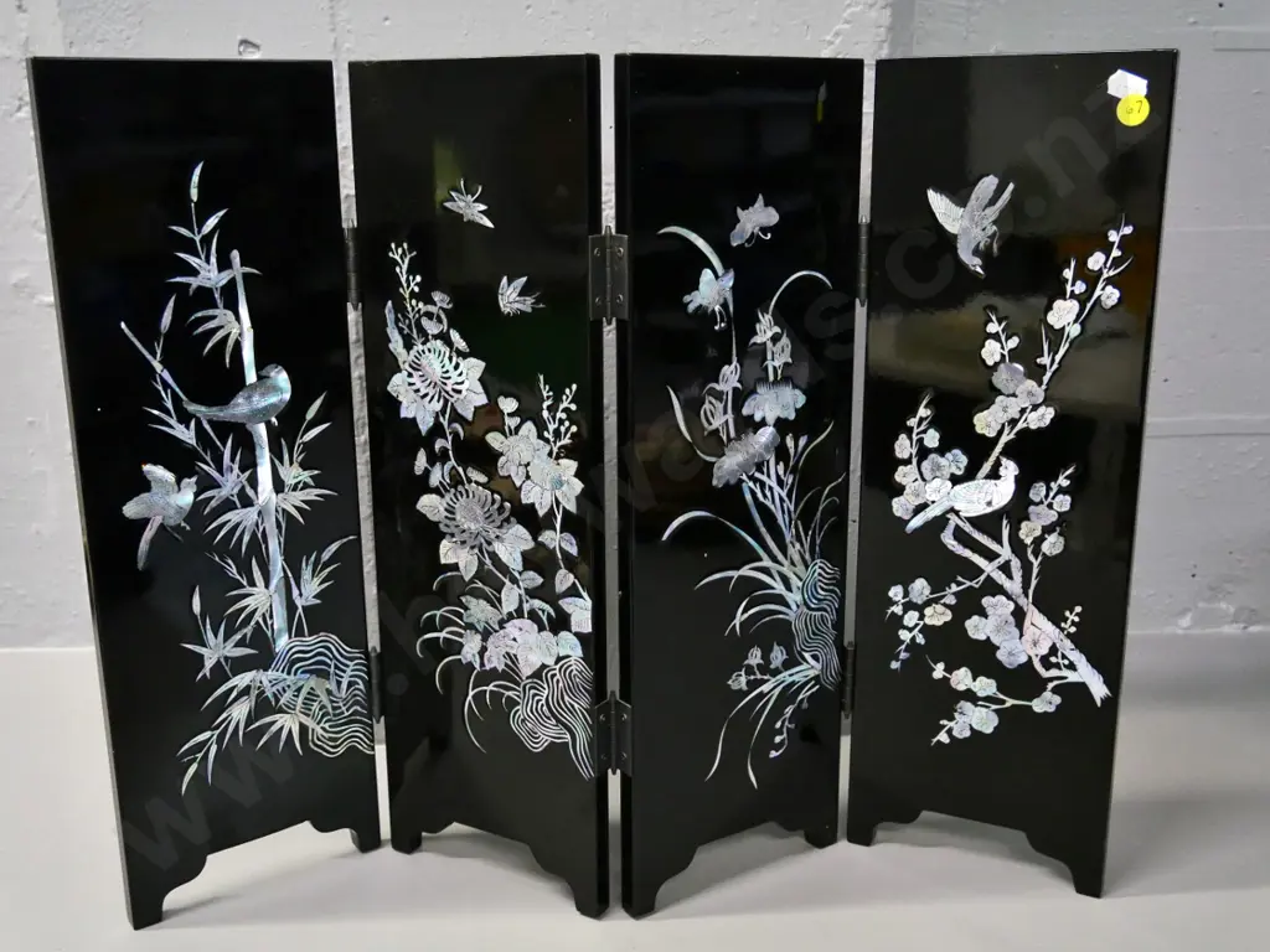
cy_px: 476
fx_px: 1321
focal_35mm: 36
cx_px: 635
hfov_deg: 51.4
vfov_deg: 39.7
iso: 3200
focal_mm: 18
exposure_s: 1/100
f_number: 4.9
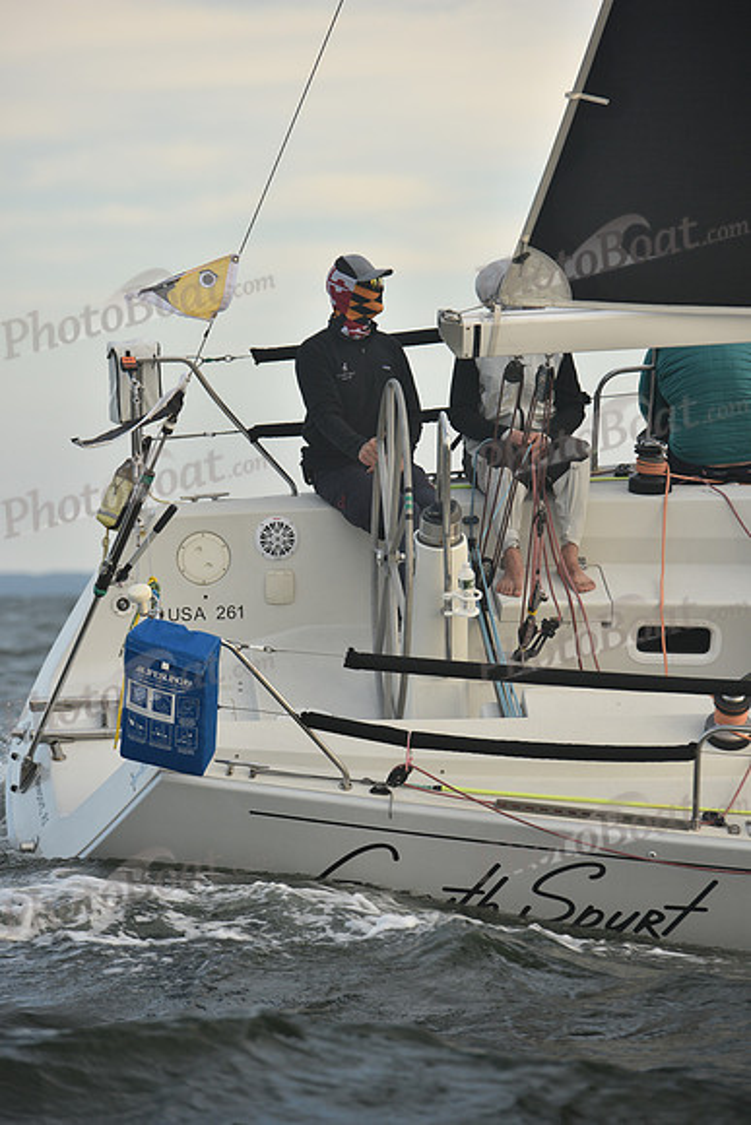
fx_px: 5785
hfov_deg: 7.4
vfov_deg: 11.1
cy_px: 562
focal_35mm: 185
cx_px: 376
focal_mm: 185
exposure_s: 1/640
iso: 250
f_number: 4.5
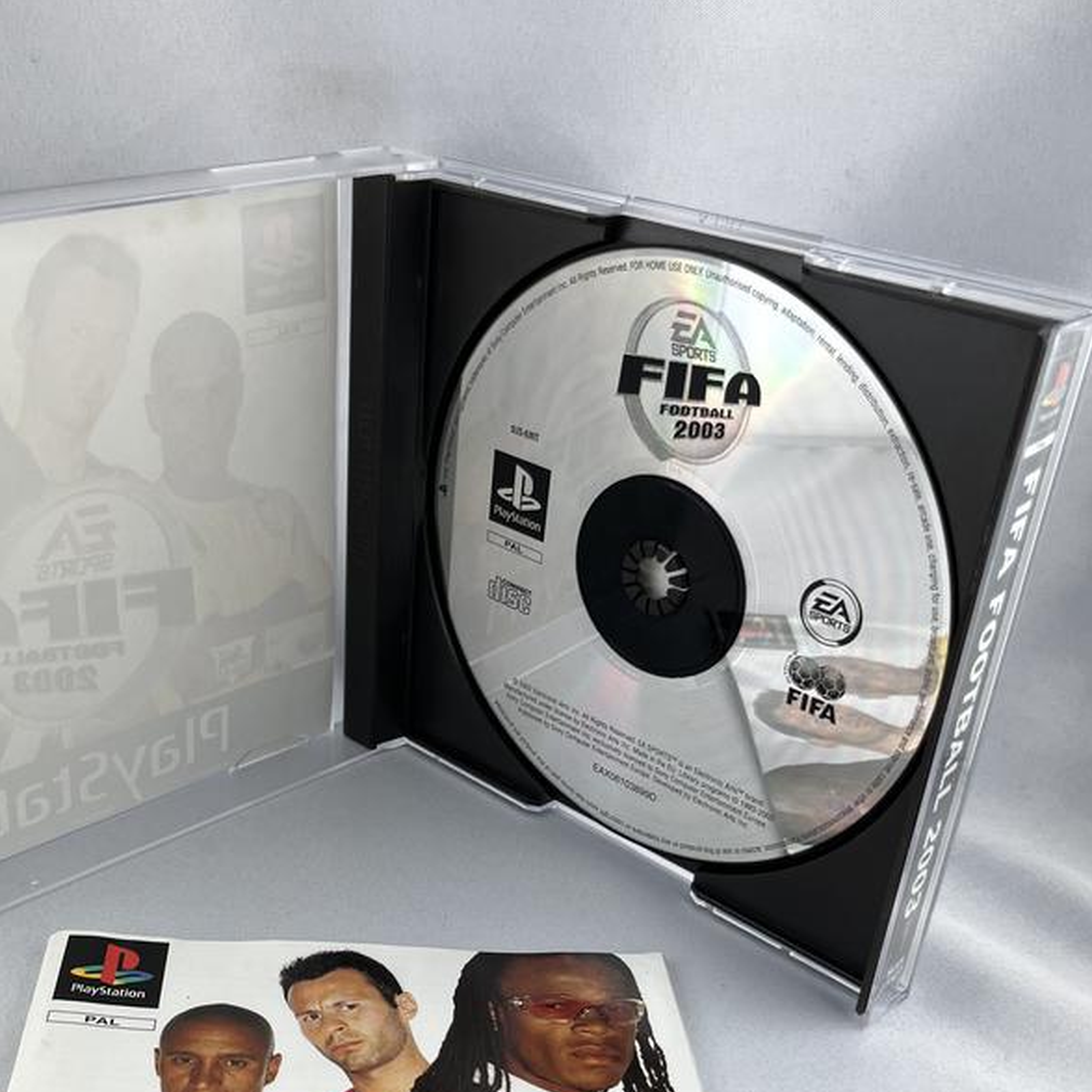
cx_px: 383
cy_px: 793
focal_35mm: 40
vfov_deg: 40.9
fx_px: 1428
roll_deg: -3.3
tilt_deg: -34.7
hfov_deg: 41.4
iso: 50
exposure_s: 1/352
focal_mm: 5.1
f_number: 1.6
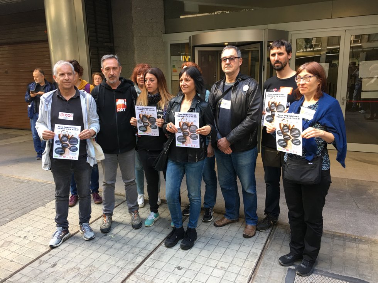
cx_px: 189
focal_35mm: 29
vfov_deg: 48.2
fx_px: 317
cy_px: 142
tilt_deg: -11.6
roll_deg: +1.9
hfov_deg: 61.7
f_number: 2.2
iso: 25
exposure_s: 1/33
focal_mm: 4.15
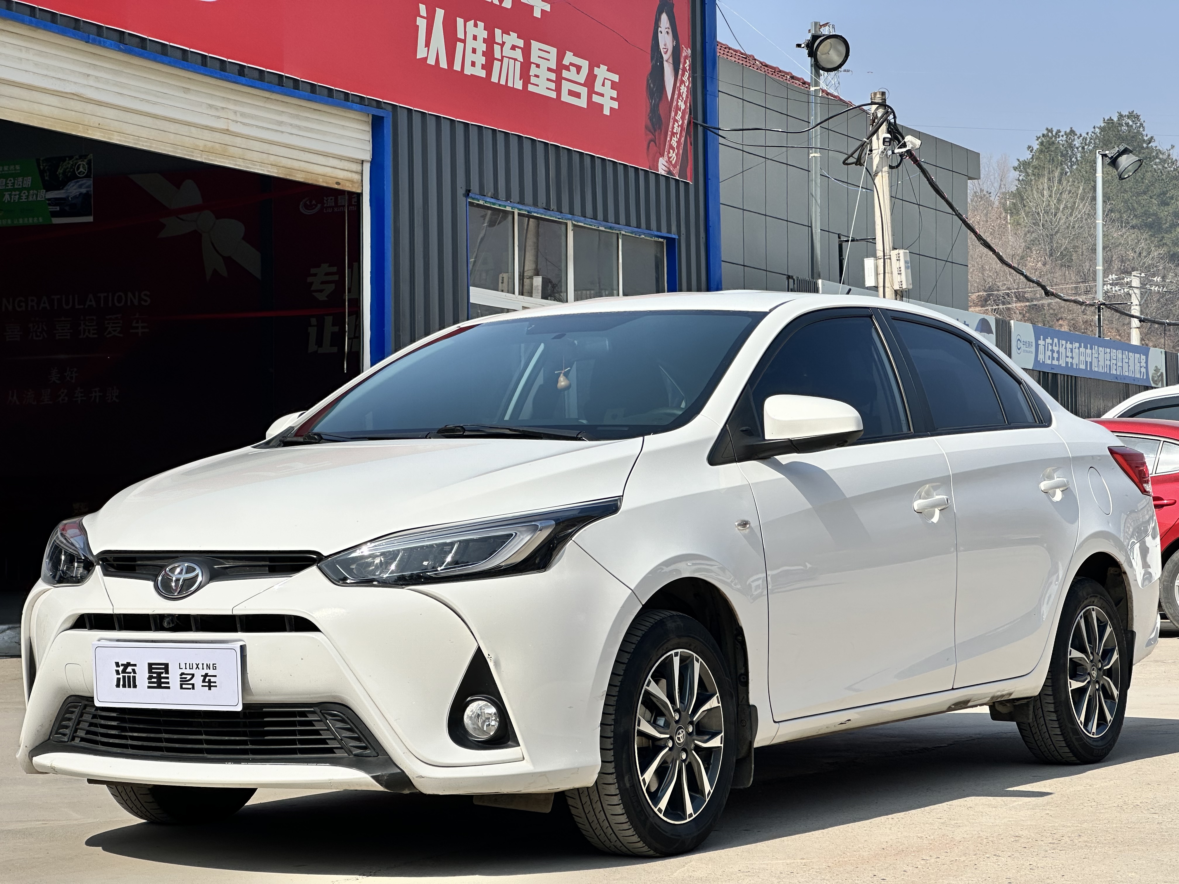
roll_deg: +0.4
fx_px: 2623
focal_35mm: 77
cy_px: 442
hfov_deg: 25.3
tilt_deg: +1.0
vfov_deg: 19.1
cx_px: 590
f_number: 2.8
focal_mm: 9
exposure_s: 1/1085
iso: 32
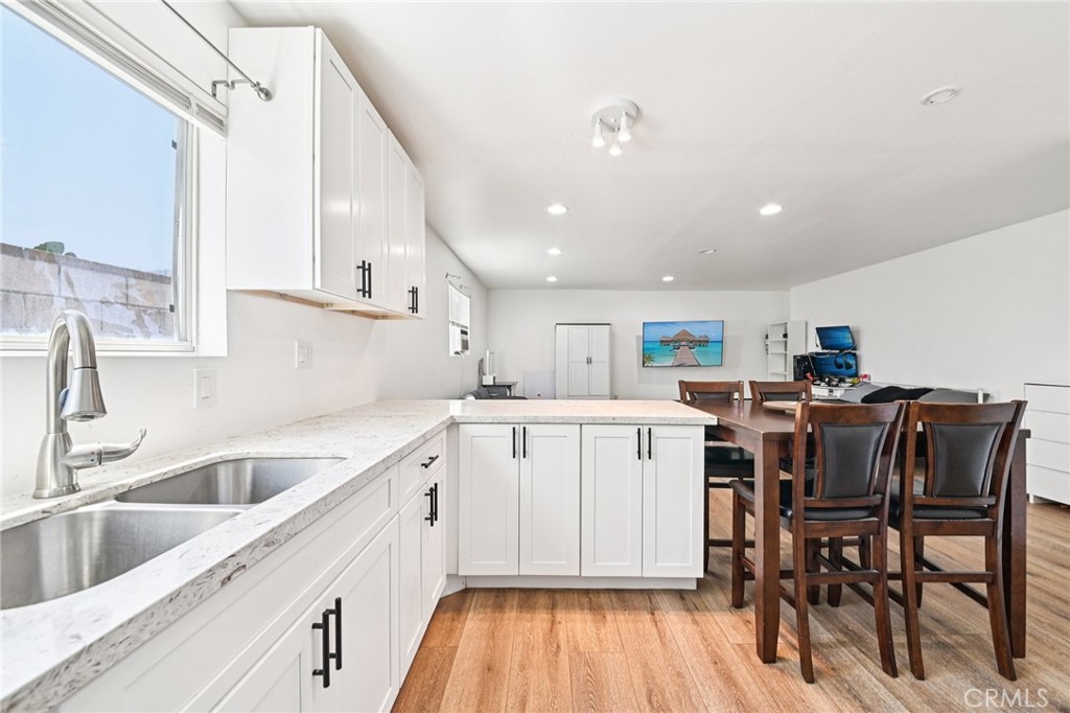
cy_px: 356
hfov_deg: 108.3
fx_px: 386
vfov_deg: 85.4
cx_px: 535
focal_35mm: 13
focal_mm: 13
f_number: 8
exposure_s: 1/5
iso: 250
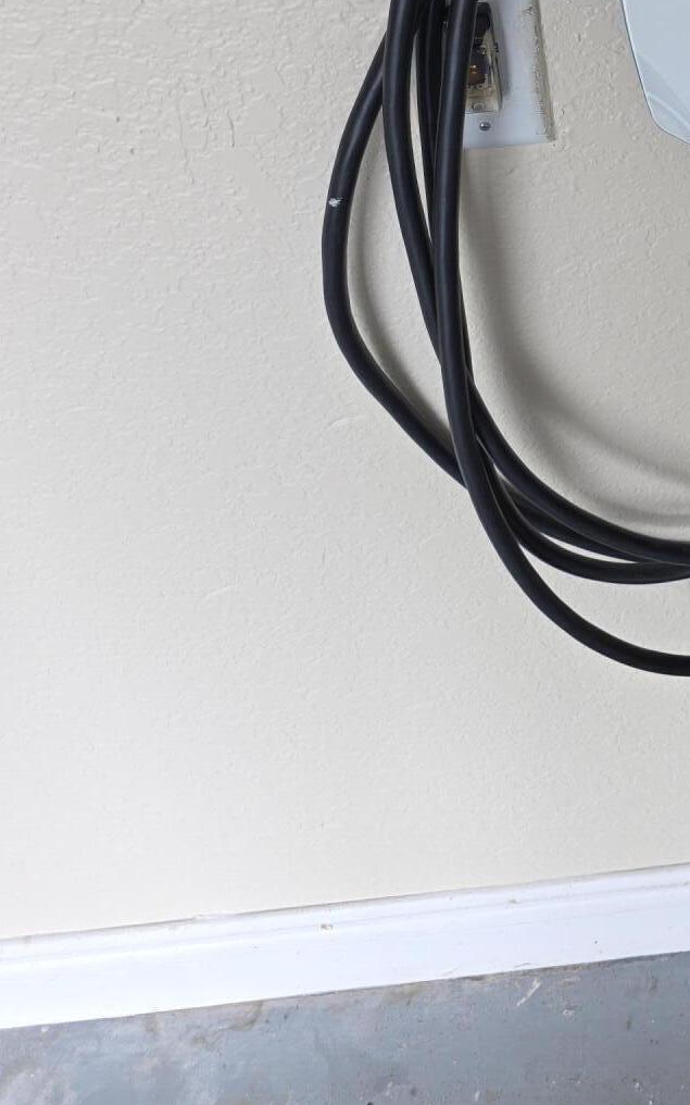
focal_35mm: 48
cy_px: 30
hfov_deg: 25.0
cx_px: 763
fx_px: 1444
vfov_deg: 37.8
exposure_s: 1/60
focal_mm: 6.3
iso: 32
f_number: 1.7
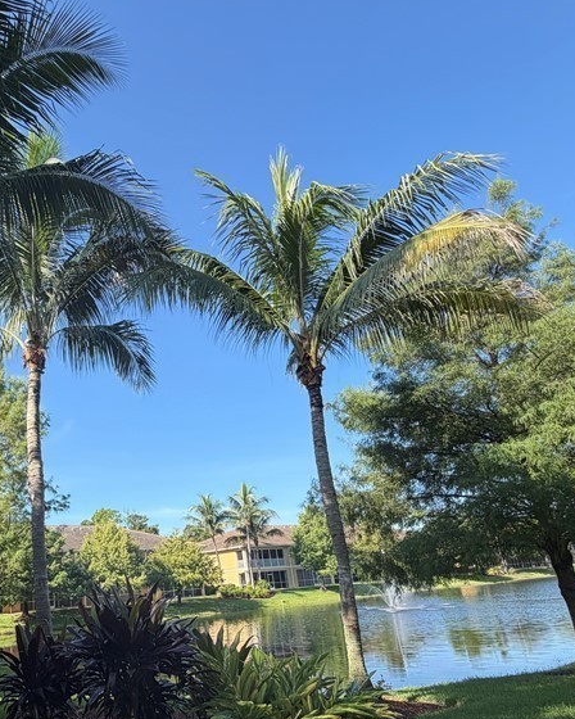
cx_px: 122
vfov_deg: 67.3
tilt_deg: +16.4
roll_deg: +4.7
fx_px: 532
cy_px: 438
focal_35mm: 25
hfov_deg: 53.3
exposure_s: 1/502
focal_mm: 2.22
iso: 40
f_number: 2.2
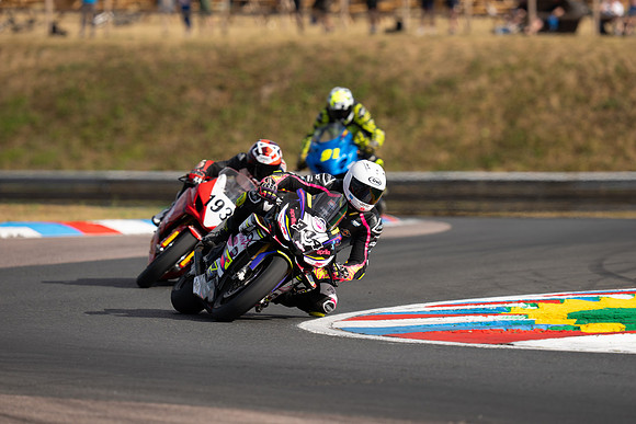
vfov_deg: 3.4
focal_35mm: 400
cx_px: 318
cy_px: 212
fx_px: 7068
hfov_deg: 5.2
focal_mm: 400
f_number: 4.5
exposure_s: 1/500
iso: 50
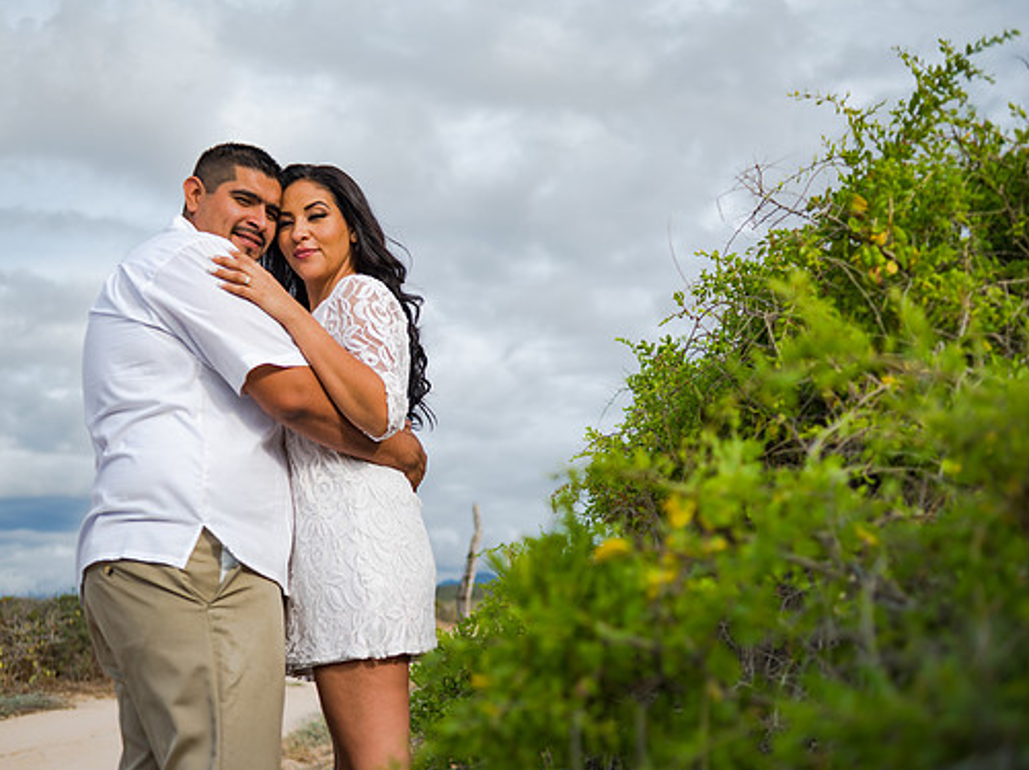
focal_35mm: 39
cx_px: 493
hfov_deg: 47.9
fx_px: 1158
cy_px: 393
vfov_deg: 36.8
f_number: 2.8
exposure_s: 1/1250
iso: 50
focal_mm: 35
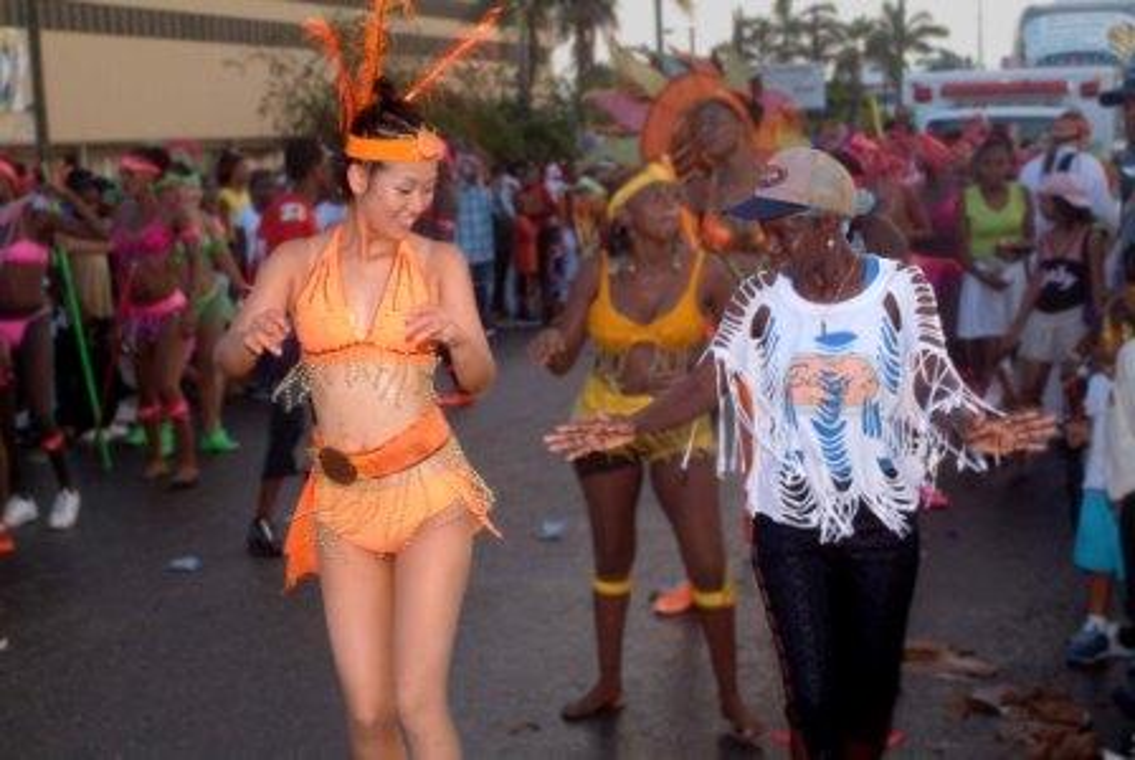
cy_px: 380
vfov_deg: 21.6
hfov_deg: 31.9
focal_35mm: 63
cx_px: 568
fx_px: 1989
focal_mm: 42
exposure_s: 1/125
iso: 400
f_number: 5.6
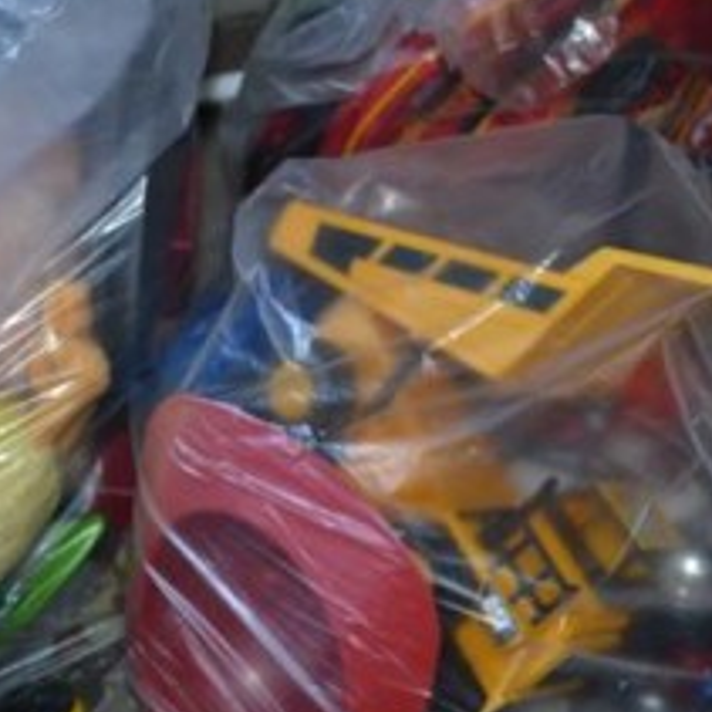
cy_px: 324
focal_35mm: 53
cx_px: 314
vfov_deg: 32.2
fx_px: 1233
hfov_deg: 32.2
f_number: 3.8
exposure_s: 1/60
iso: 900
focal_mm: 22
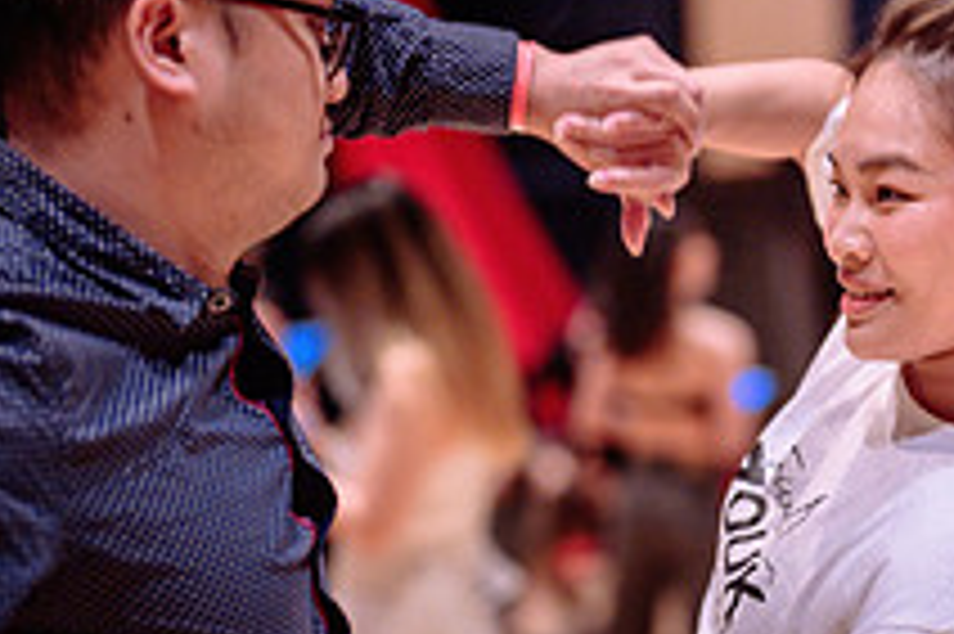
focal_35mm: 137
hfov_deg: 14.8
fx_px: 3628
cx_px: 832
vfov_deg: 9.9
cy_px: 623
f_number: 1.4
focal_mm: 50
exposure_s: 1/200
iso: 1600
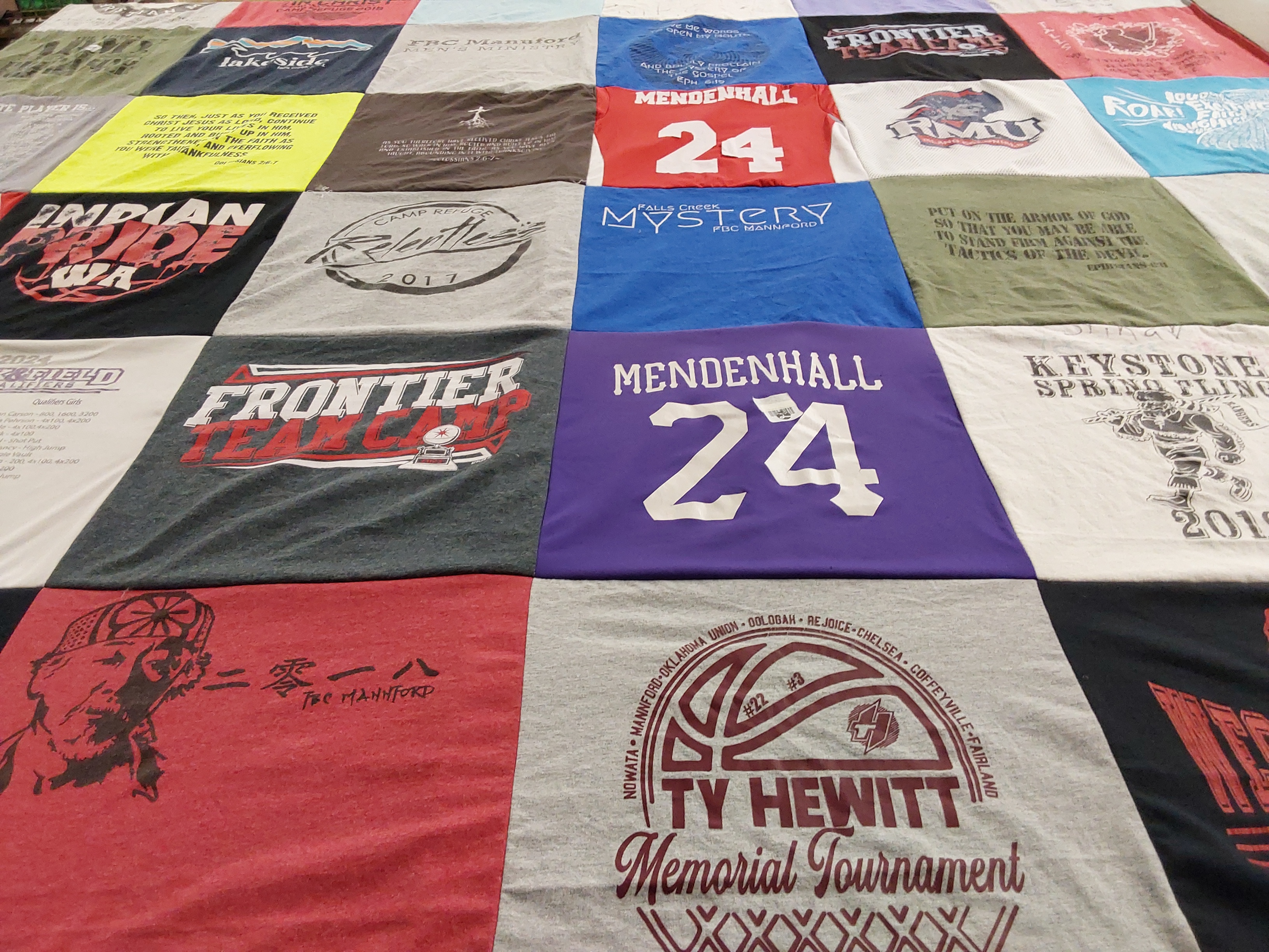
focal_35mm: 28
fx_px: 1026
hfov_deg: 63.4
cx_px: 634
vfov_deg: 49.7
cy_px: 476
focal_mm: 2.91
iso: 160
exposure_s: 1/60
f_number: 1.9
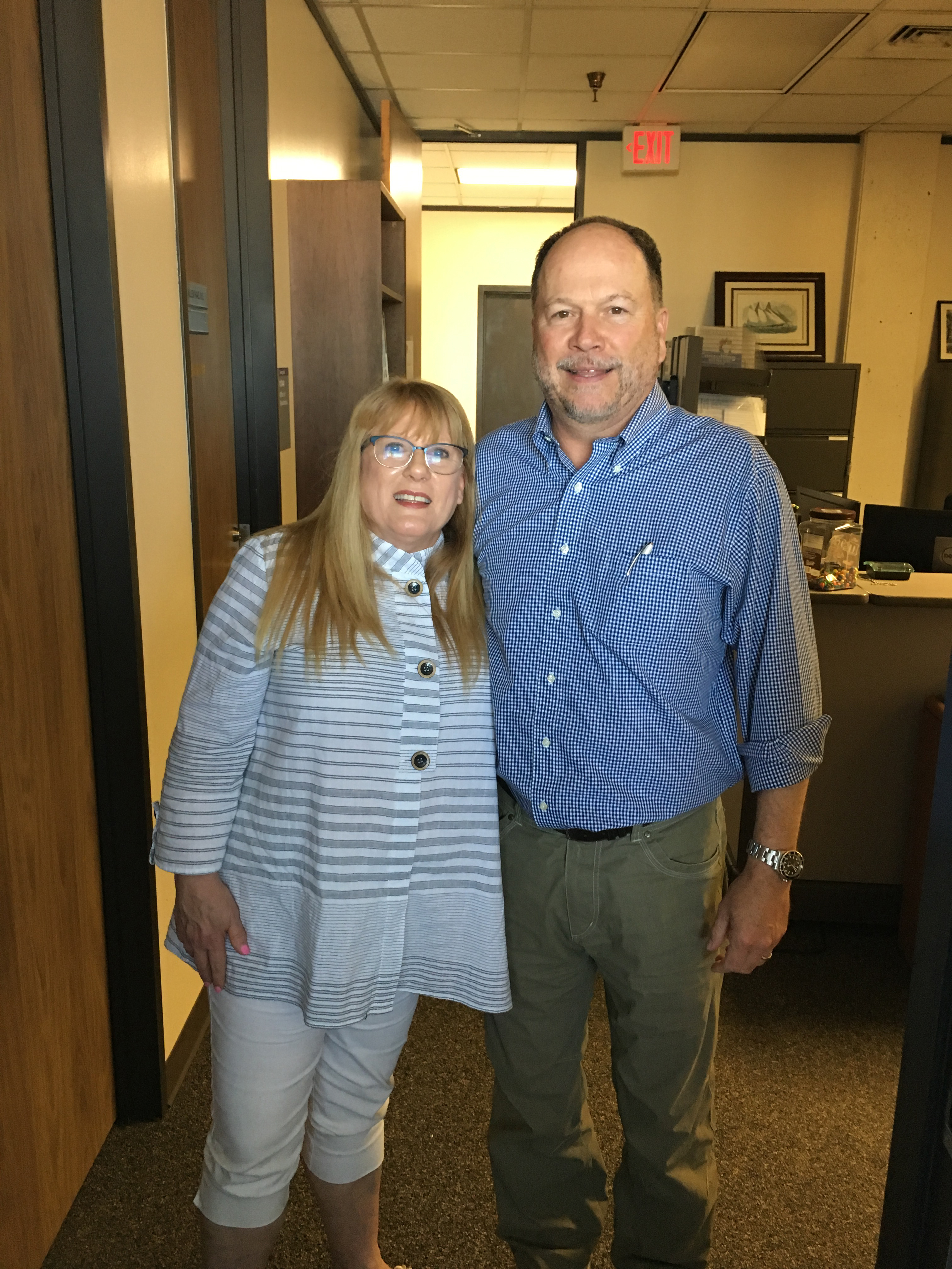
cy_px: 634
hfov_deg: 48.2
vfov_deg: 61.7
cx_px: 476
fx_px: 1063
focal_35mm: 29
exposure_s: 1/24
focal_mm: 4.15
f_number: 2.2
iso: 200
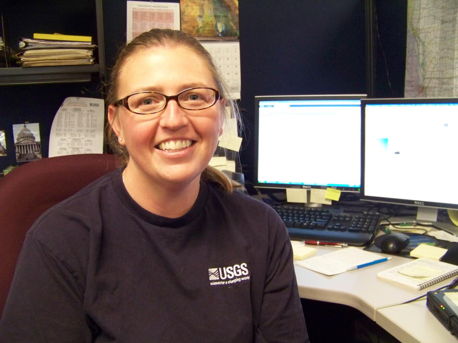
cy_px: 172
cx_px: 229
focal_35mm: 36
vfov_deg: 39.7
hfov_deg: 51.4
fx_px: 476
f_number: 2.8
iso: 400
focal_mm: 5.85
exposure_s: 1/15
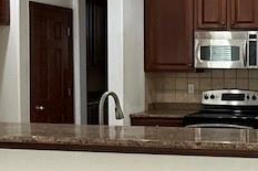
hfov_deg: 28.5
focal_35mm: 64
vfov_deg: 21.2
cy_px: 81
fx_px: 458
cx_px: 285
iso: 400
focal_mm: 2.22
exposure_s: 1/120
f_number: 2.2
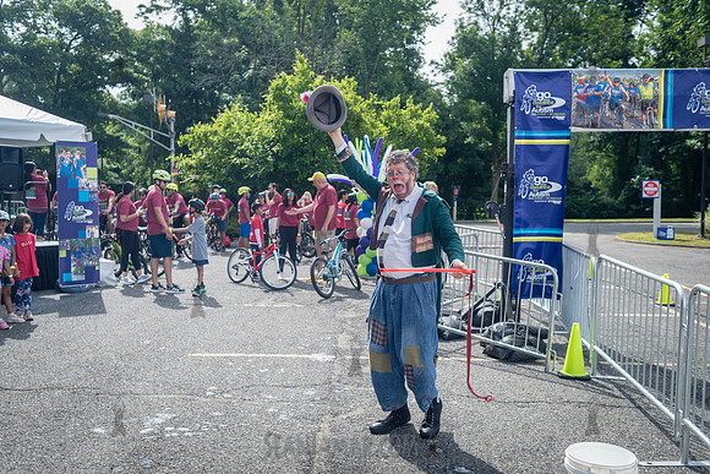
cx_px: 355
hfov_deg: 54.4
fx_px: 690
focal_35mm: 35
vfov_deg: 37.9
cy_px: 237
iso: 200
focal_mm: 35
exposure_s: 1/800
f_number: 4
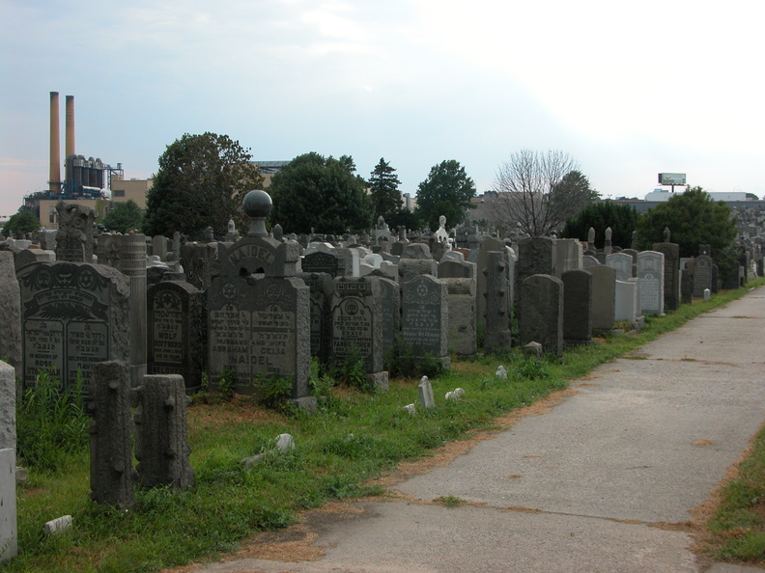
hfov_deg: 38.2
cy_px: 286
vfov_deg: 29.1
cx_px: 382
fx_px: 1105
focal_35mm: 50
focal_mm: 12.7
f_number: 4.3
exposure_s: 1/250
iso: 100
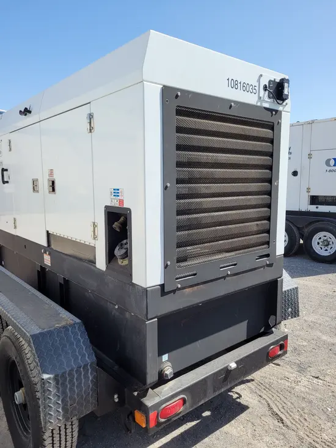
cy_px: 224
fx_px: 336
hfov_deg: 53.1
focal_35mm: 26
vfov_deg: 67.3
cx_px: 168
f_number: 1.8
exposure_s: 1/1525
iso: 40
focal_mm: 5.4
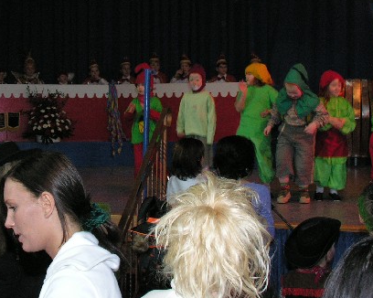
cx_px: 76
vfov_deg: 22.7
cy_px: 94
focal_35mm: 67
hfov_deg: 27.8
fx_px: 739
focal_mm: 8.9
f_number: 4
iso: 200
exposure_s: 1/60.1
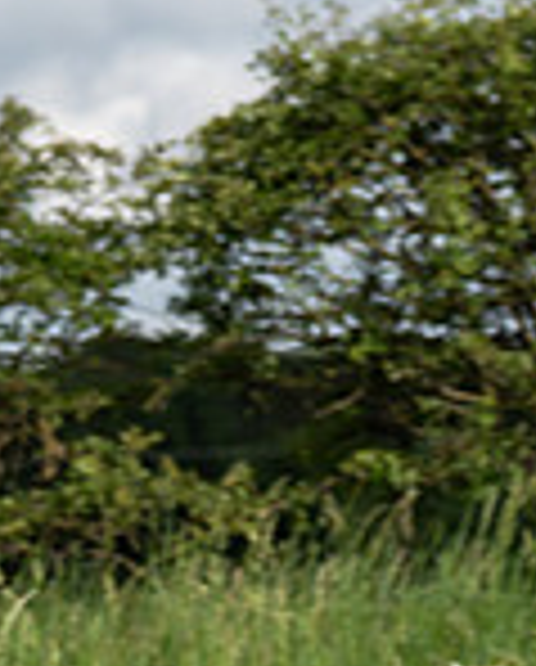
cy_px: 313
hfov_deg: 5.9
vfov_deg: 7.5
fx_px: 5081
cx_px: -613
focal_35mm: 257
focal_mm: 70
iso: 100
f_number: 3.5
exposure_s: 1/1000
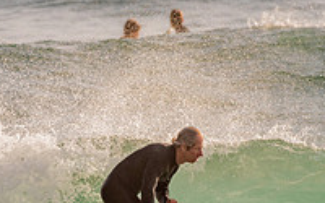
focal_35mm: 1809
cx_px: 138
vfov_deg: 0.7
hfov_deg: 1.2
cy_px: 222
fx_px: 16023
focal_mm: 500
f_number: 5.6
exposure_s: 1/2000
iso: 180
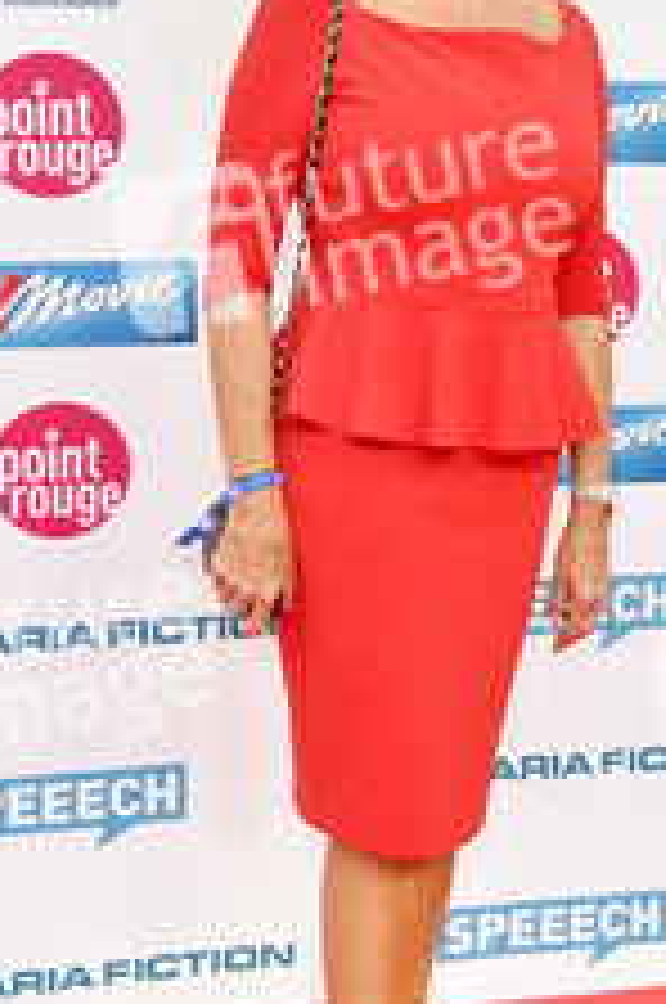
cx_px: 472
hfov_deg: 15.8
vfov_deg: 23.7
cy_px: 455
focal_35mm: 86
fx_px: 2394
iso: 640
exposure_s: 1/125
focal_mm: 48
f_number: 5.6
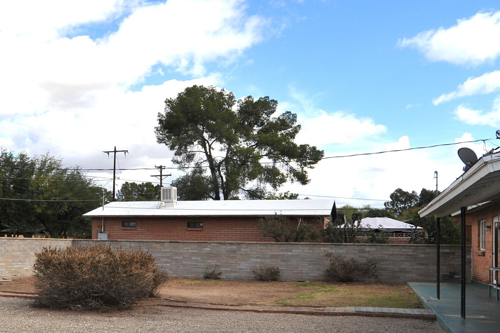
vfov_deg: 33.1
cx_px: 101
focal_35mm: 40
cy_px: 218
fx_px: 555
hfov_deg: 46.0
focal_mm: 18
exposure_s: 1/320
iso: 320
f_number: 13
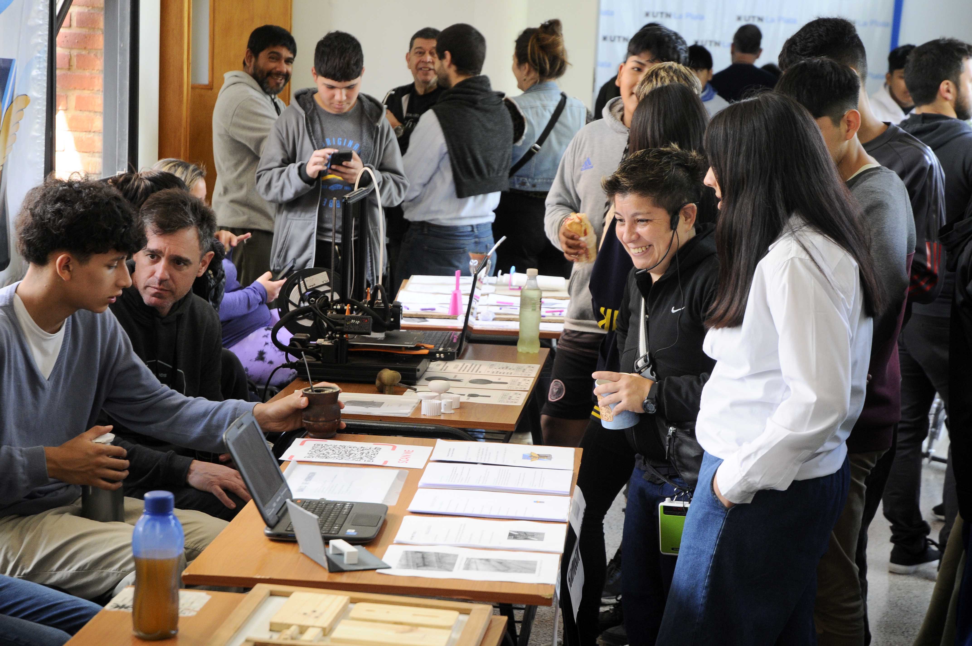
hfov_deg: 26.0
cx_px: 486
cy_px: 323
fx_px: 2103
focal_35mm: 78
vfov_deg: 17.4
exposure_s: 1/60
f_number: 4.5
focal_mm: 52
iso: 640
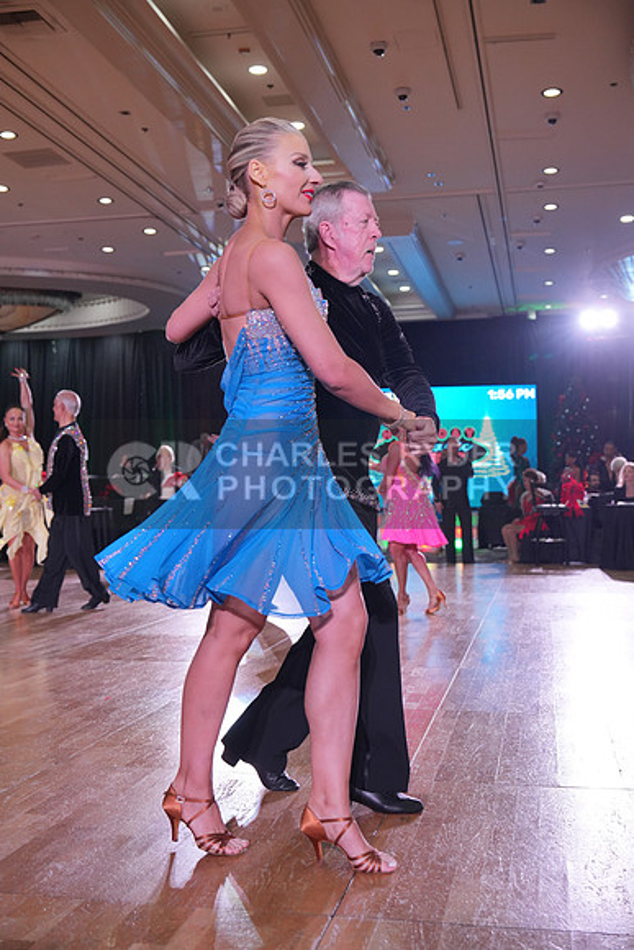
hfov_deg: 31.9
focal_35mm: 42
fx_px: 1109
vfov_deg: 46.4
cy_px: 475
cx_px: 317
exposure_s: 1/500
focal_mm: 42
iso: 1600
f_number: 4
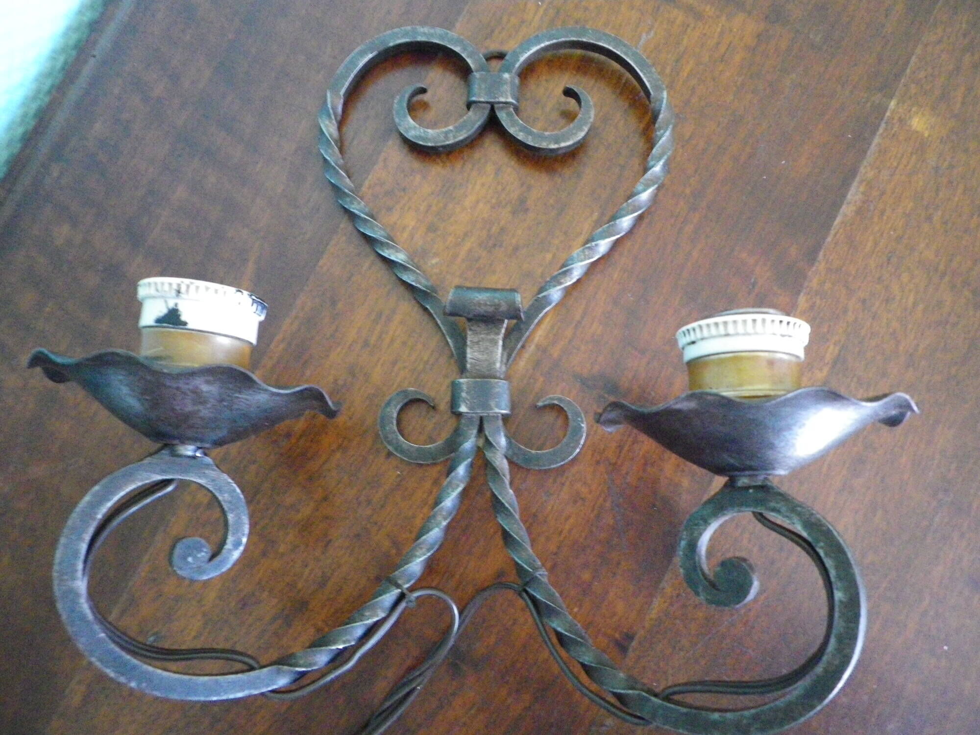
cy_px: 368
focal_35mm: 28
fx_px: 793
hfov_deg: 63.4
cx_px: 490
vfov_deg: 49.7
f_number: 2.6
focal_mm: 4.9
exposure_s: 1/10
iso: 800
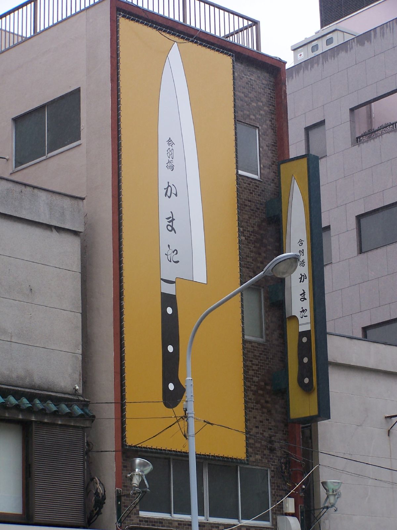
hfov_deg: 14.1
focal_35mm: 105
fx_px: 1606
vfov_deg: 18.7
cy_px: 265
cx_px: 198
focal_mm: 17.5
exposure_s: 1/180
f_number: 3.2
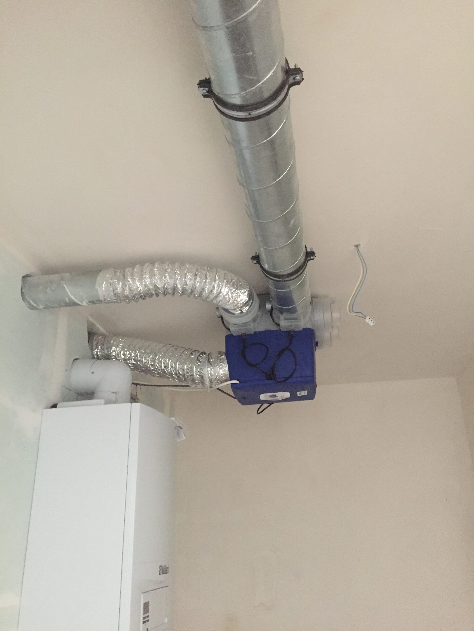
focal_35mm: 29
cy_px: 316
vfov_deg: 61.7
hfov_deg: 48.2
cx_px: 237
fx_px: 529
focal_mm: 4.15
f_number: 2.2
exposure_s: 1/17
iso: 500
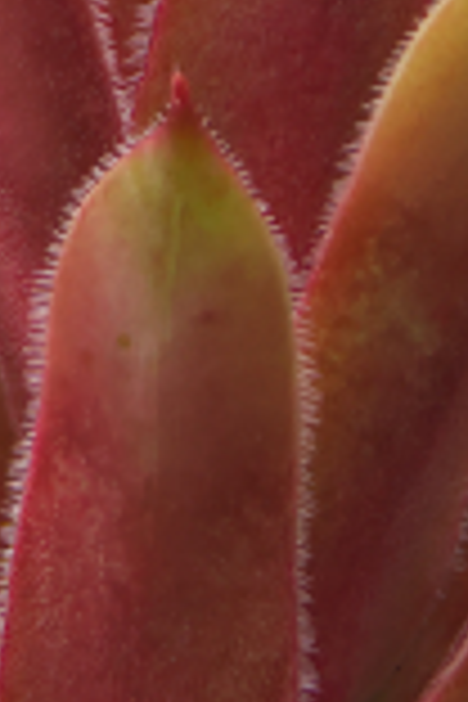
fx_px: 11251
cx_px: 189
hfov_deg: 2.4
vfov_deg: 3.6
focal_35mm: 577
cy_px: -22
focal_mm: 50
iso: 250
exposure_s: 1/80
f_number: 8
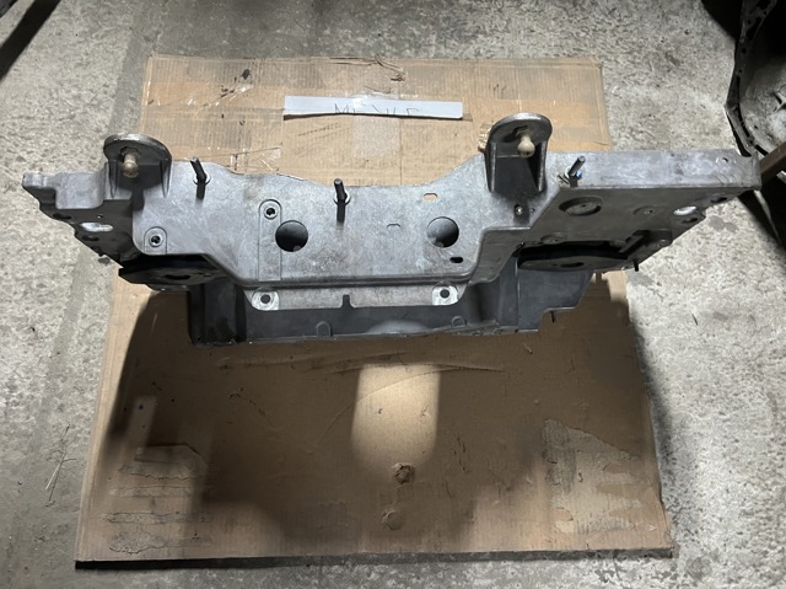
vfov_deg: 53.0
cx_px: 393
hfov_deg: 67.3
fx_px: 590
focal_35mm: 26
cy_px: 294
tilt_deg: -73.5
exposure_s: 1/60
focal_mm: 5.7
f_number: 1.5
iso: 500
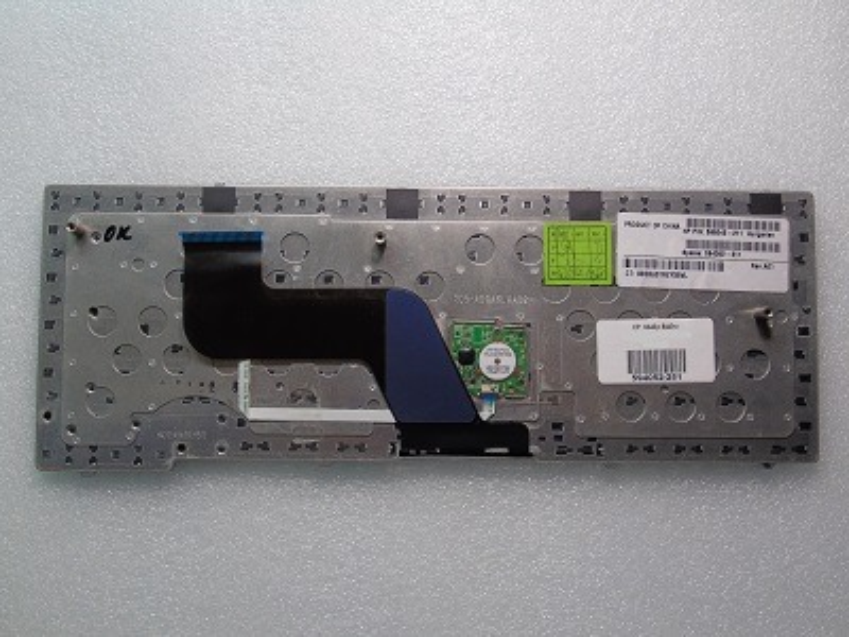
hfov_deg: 54.0
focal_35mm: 34
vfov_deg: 41.8
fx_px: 834
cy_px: 318
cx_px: 424
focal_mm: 6.1
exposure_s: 1/13
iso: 100
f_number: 5.6
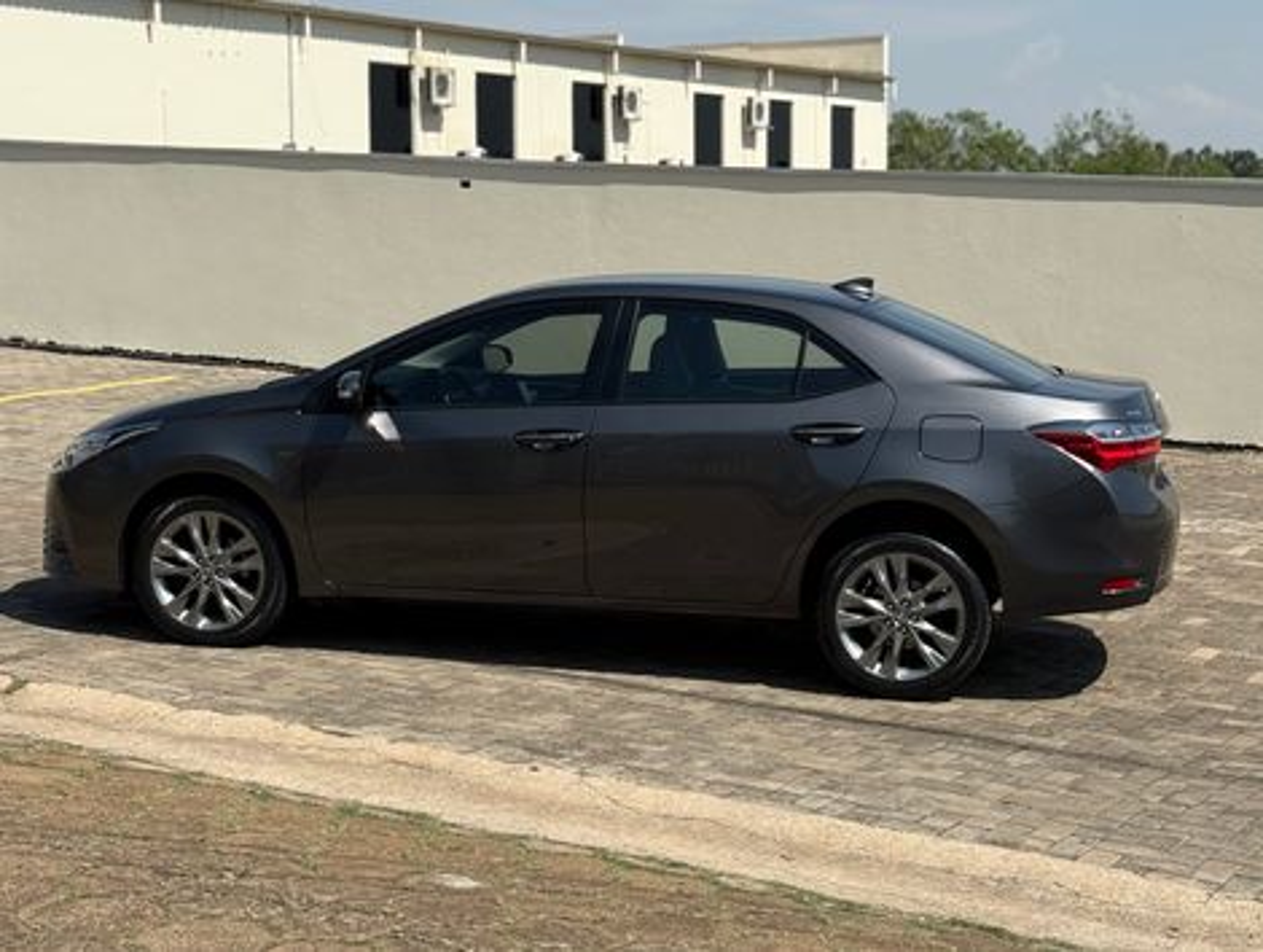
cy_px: 476
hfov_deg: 39.6
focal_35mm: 48
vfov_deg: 30.3
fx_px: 1754
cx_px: 632
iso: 80
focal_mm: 6.76
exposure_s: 1/5587
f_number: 1.78
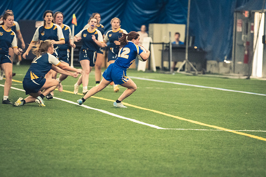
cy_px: 88
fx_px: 2045
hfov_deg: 7.4
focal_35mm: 277
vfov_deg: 5.0
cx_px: 133
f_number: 2.8
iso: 12800
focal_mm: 185
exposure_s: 1/500
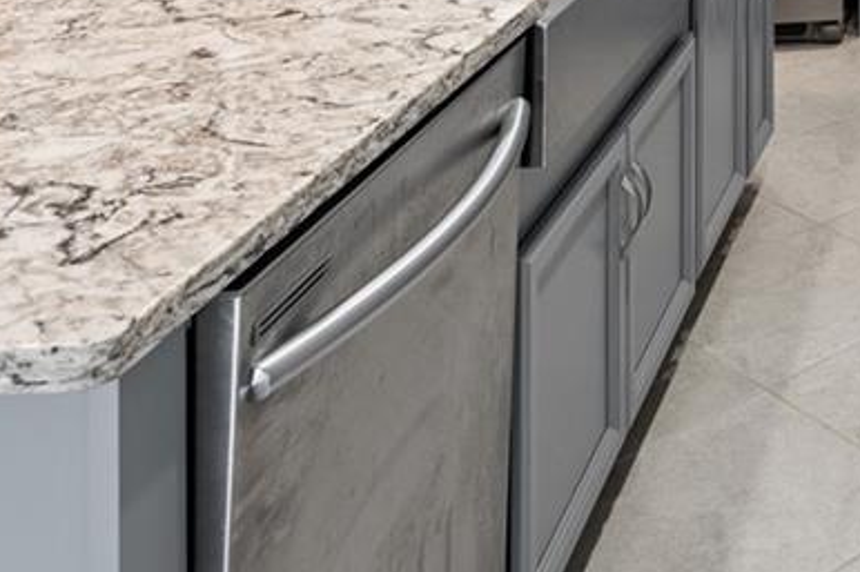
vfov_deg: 18.8
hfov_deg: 27.8
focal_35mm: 58
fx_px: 1385
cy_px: -414
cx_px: 1156
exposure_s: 1/10
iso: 200
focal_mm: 14
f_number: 8
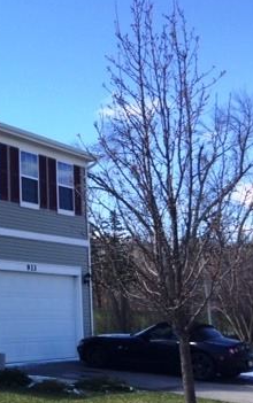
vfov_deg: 36.2
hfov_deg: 20.4
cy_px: 225
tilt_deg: +4.2
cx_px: -109
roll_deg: +0.3
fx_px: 617
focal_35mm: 56
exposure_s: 1/1053
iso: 32
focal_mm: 4.15
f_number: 2.2
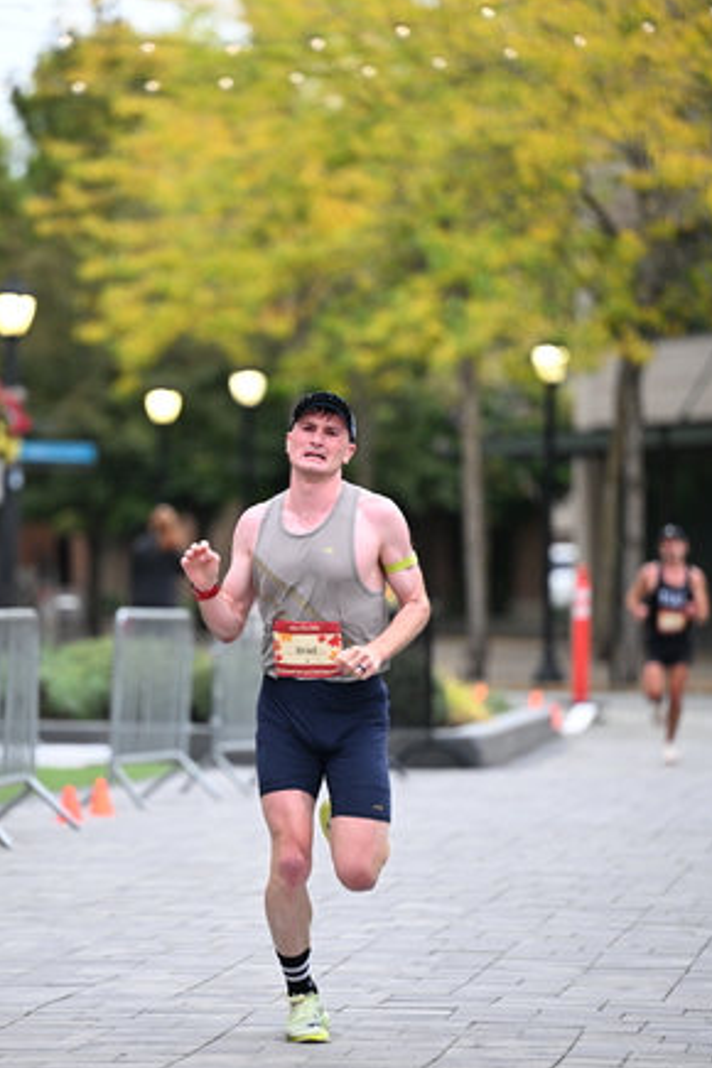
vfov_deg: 8.8
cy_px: 530
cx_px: 271
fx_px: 6941
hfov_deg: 5.9
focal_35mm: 234
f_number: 2.8
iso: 1600
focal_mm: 185
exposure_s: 1/800
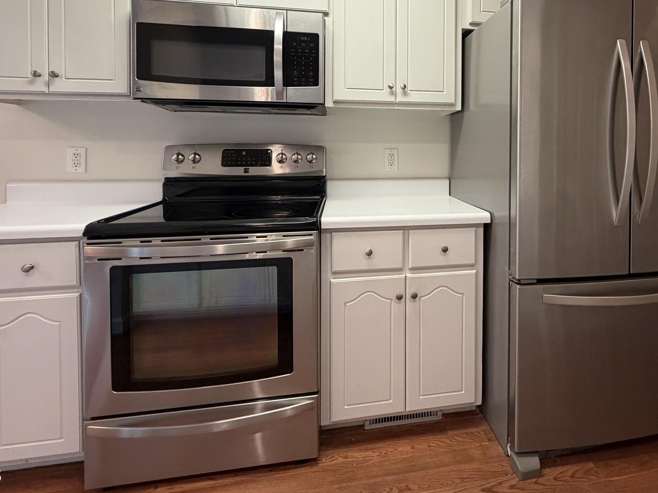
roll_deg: -0.2
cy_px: 155
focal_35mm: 20
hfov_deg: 80.1
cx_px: 415
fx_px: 380
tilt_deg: -1.7
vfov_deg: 63.9
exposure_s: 1/120
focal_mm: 2.22
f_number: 2.2
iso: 320
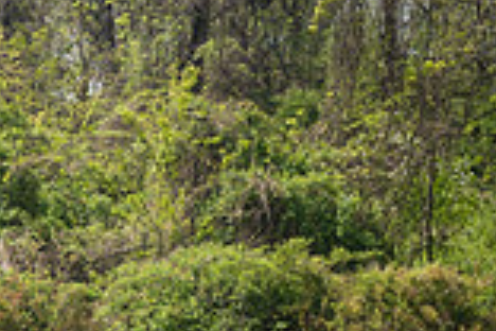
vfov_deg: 7.5
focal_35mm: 183
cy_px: 336
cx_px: -371
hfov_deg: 10.6
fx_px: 2521
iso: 200
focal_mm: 35
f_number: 7.1
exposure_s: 1/500
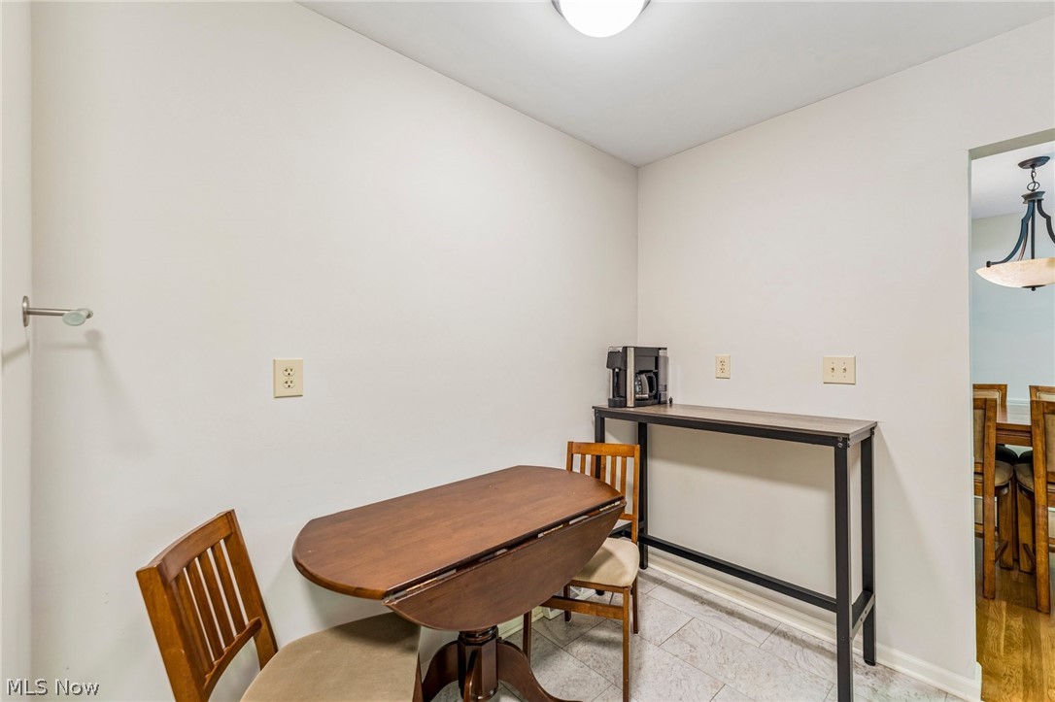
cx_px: 528
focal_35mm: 14
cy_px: 351
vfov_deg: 81.2
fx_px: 410
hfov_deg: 104.3
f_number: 3.2
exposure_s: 1/30
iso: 200
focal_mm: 14
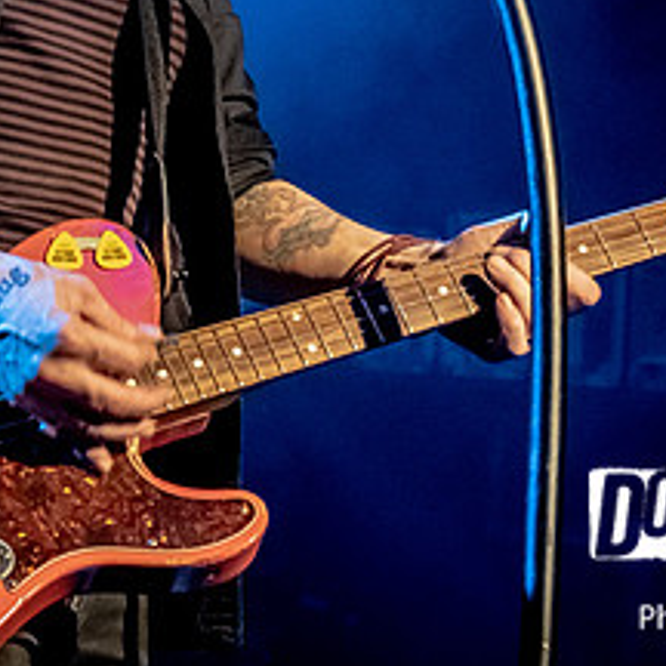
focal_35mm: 198
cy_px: 3
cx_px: 158
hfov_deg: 8.8
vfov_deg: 8.8
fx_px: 4310
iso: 1600
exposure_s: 1/200
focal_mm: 40
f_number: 4
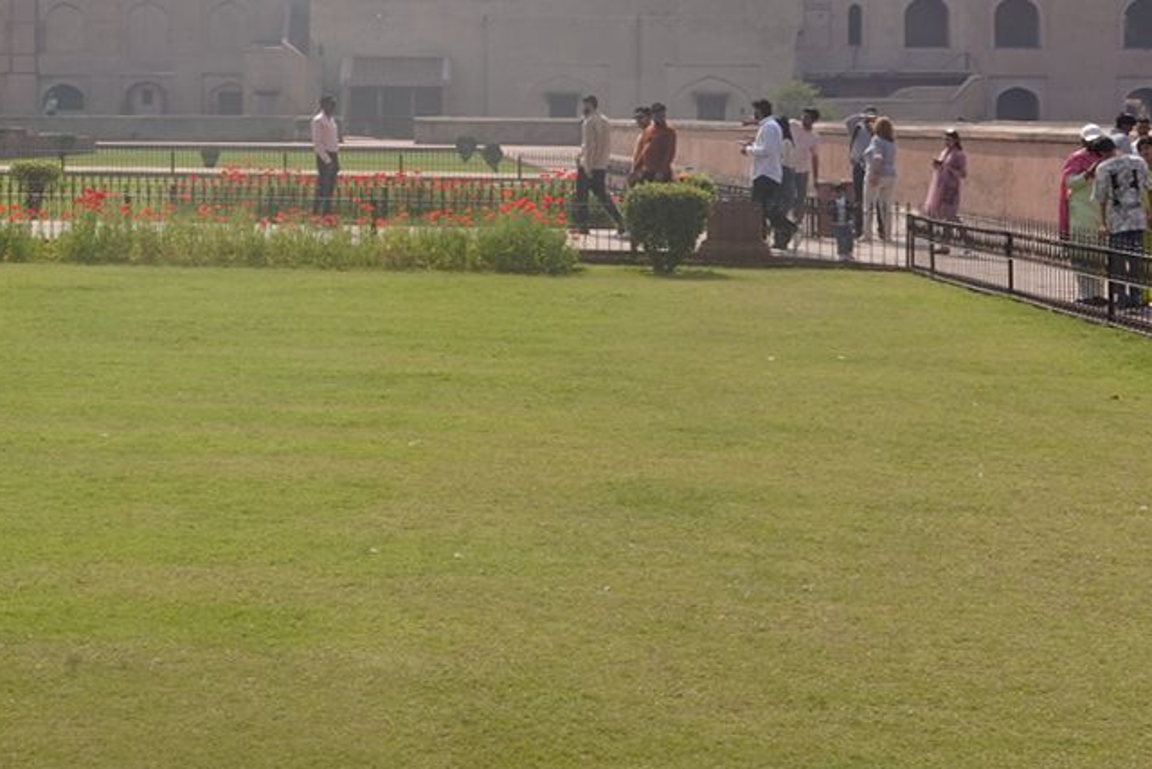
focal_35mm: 75
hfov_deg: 26.2
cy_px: 20
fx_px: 2400
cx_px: 135
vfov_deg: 17.8
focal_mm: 24
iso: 250
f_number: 22
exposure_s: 1/100
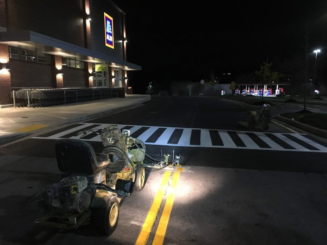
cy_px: 122
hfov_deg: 61.7
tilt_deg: -7.4
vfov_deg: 48.2
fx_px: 274
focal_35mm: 29
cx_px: 164
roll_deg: +1.5
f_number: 2.2
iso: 200
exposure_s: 1/15
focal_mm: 4.15
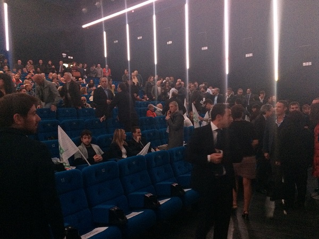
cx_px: 160
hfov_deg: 61.7
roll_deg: +1.7
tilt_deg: -2.0
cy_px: 120
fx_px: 267
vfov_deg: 48.2
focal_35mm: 29
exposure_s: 1/17
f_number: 2.2
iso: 500
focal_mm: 4.15
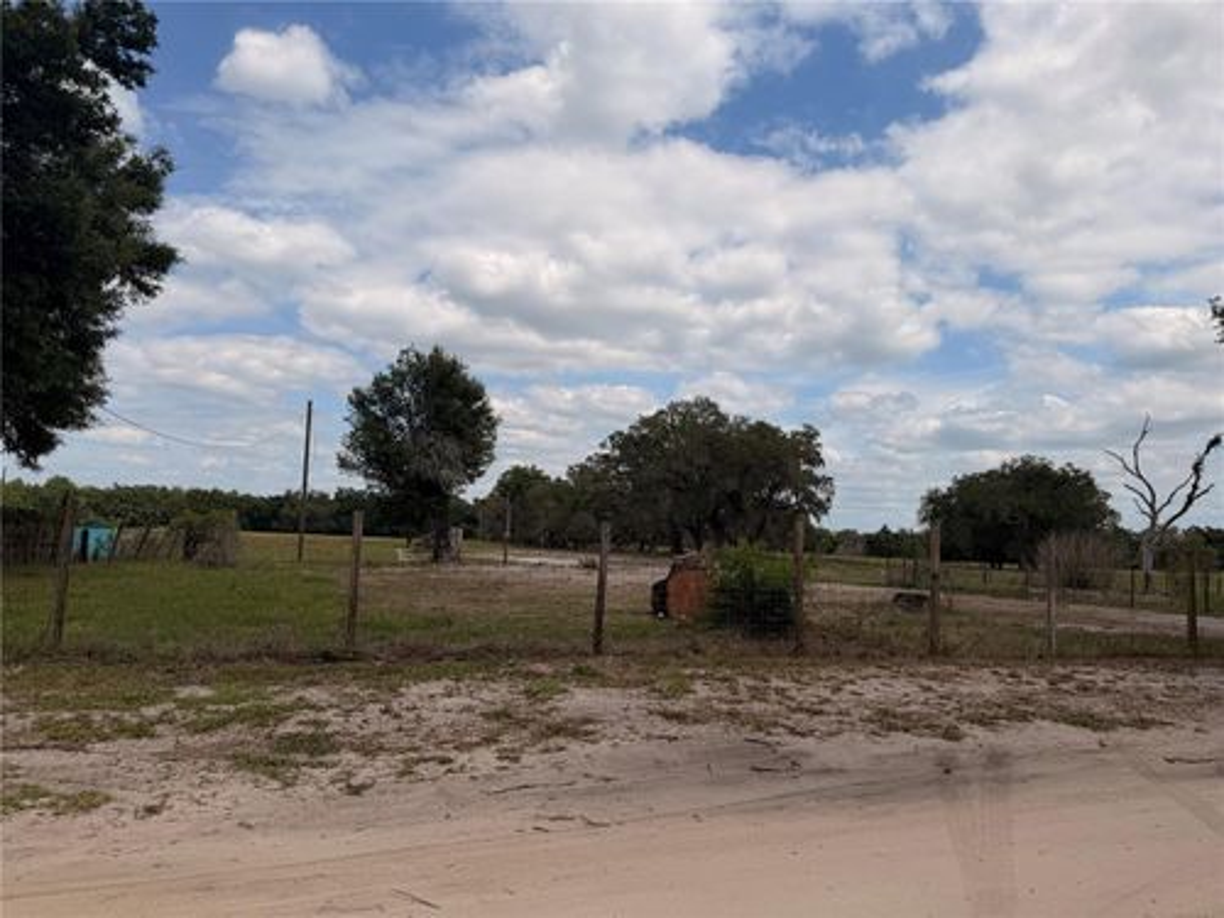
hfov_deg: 71.6
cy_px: 459
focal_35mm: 24
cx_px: 612
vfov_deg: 56.8
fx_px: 849
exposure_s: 1/10309
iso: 80
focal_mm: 6.76
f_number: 1.78
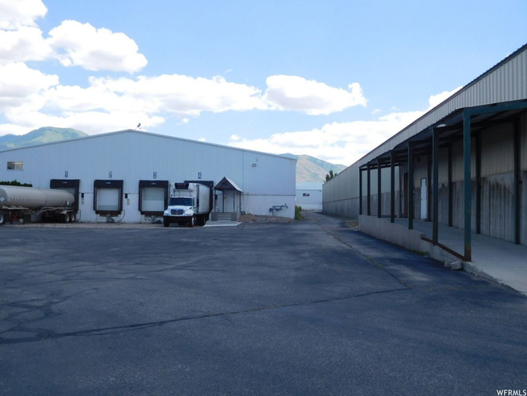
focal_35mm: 32
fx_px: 487
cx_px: 264
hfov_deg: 56.8
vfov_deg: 44.2
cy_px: 198
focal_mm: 5.7
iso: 125
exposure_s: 1/800
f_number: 3.6
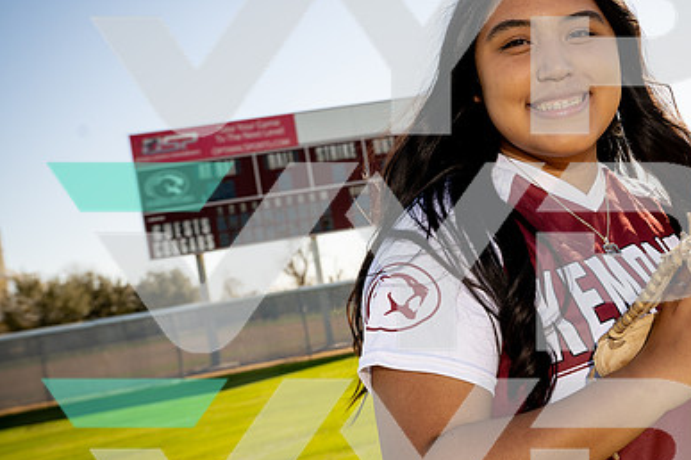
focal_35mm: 54
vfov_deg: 25.0
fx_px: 1036
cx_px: 502
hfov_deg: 36.2
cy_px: 258
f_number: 7.1
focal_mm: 36
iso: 100
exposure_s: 1/250
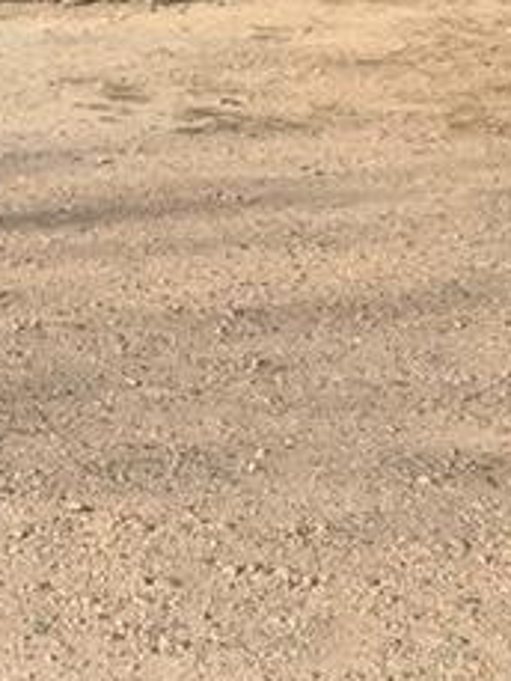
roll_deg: -0.2
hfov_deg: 10.5
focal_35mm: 136
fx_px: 2674
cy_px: -265
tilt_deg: +0.7
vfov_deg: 13.8
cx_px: -276
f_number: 1.8
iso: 25
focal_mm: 4.25
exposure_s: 1/1427
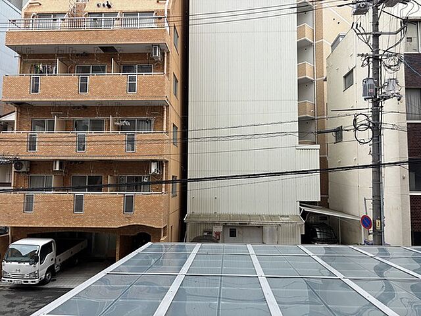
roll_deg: +0.6
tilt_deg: +4.7
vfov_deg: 53.1
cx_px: 210
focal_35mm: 26
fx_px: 316
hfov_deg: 67.3
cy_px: 158
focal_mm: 5.96
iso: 50
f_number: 1.6
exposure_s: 1/550
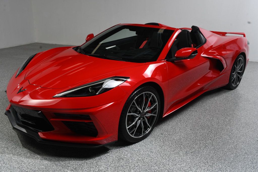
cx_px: 129
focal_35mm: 33
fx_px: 236
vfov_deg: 39.9
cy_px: 86
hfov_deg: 57.2
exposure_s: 1/160
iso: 100
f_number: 13
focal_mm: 22
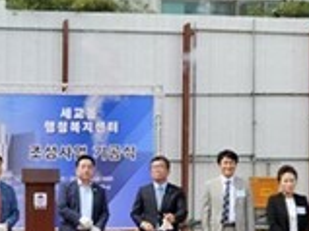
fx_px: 776
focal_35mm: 87
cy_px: 210
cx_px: 45
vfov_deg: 16.7
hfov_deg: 22.1
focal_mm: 5.4
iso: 32
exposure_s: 1/1465
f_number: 1.8
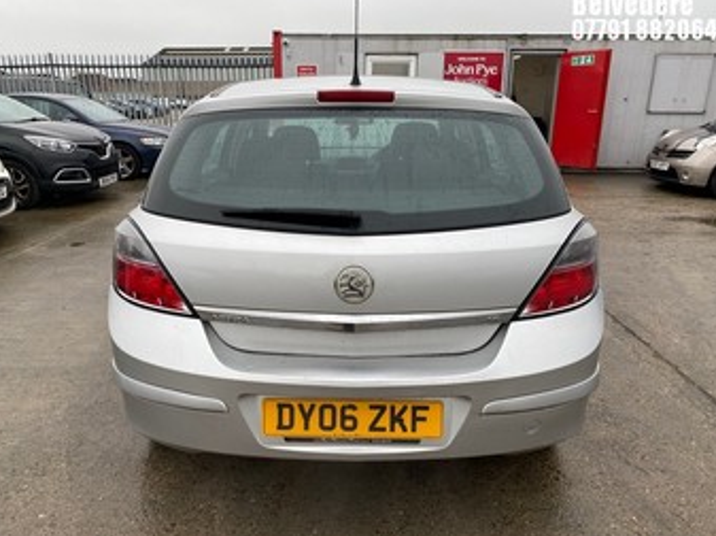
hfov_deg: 65.4
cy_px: 268
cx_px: 353
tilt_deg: -17.7
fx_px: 558
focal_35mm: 27
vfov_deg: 51.3
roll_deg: +0.5
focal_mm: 4.25
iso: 32
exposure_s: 1/338
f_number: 1.8
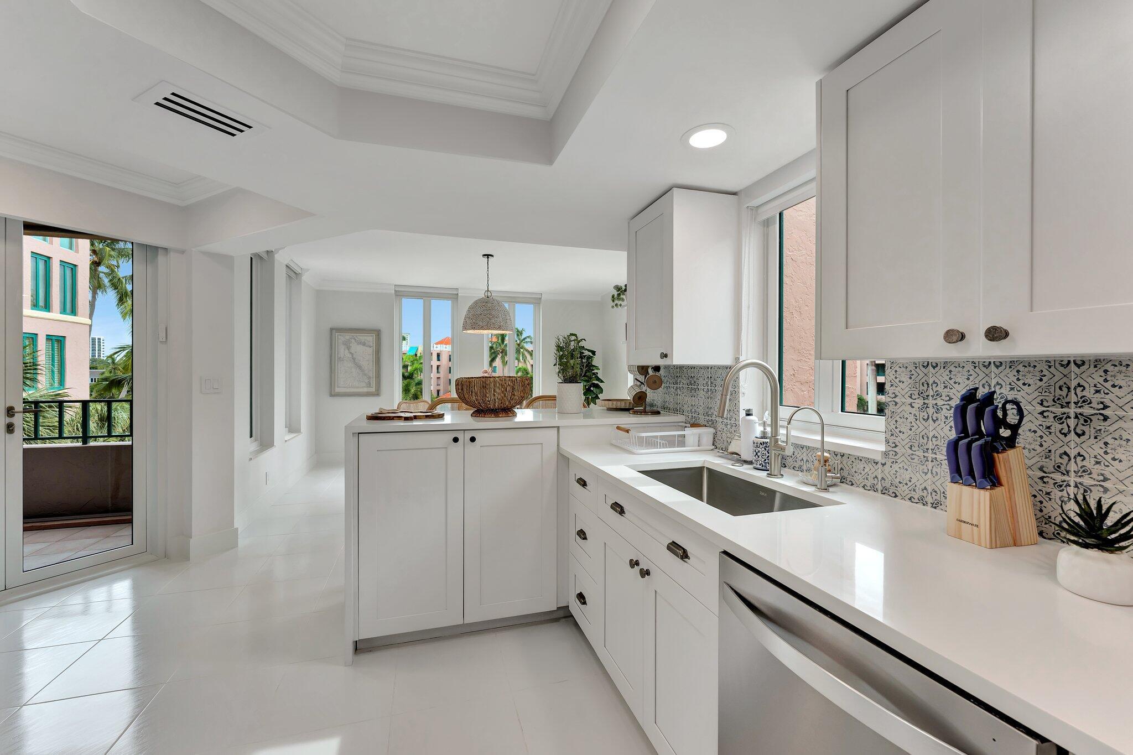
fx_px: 466
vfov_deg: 78.1
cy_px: 378
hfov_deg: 101.2
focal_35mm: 15
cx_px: 566
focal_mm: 14.8
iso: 400
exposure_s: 1/30
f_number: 9
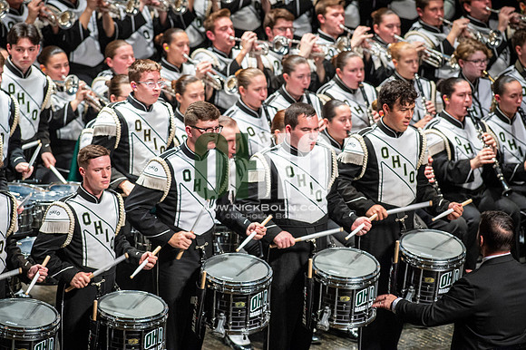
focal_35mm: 300
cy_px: 175
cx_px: 263
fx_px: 4381
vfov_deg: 4.6
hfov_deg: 6.9
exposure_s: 1/400
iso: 5000
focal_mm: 300
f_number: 5.6
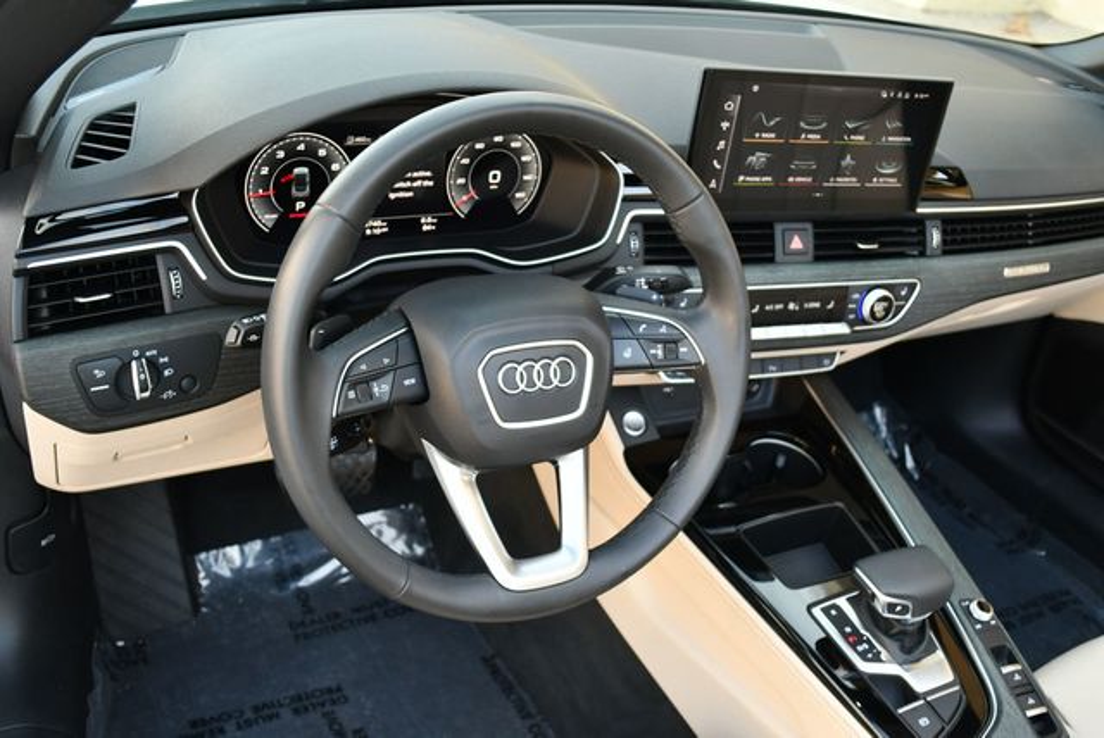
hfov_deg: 53.1
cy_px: 369
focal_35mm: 36
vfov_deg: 36.9
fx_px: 1105
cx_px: 552
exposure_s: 1/250
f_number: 3.5
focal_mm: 18
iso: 640
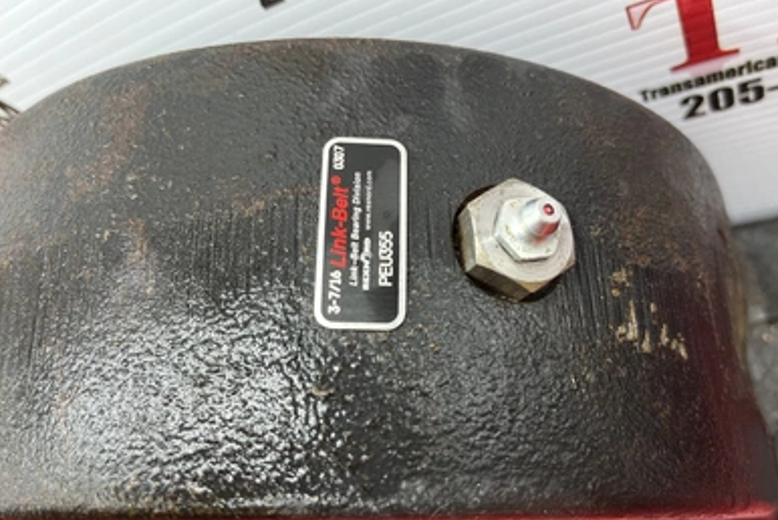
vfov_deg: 46.4
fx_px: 606
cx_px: 395
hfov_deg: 65.4
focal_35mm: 28
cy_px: 292
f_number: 1.6
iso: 40
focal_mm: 5.1
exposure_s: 1/143
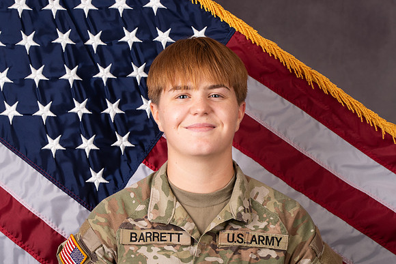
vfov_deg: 10.0
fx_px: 1503
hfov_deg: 15.0
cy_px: 140
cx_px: 192
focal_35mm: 137
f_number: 8
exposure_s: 1/160
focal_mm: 86
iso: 100
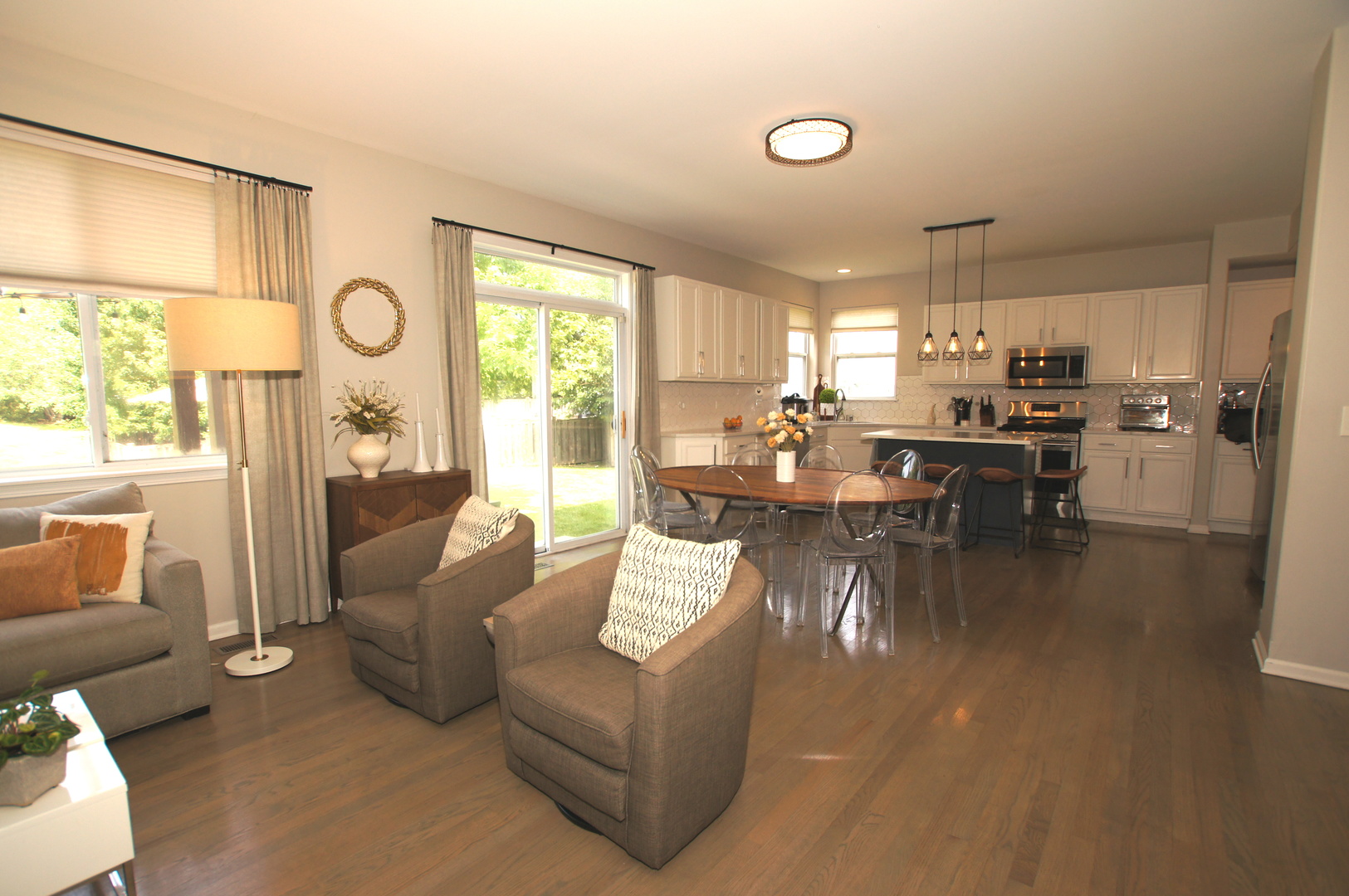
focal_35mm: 16
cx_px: 674
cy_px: 448
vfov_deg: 71.9
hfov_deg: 95.0
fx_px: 618
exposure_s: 1/160
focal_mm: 11
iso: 250
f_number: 4.5
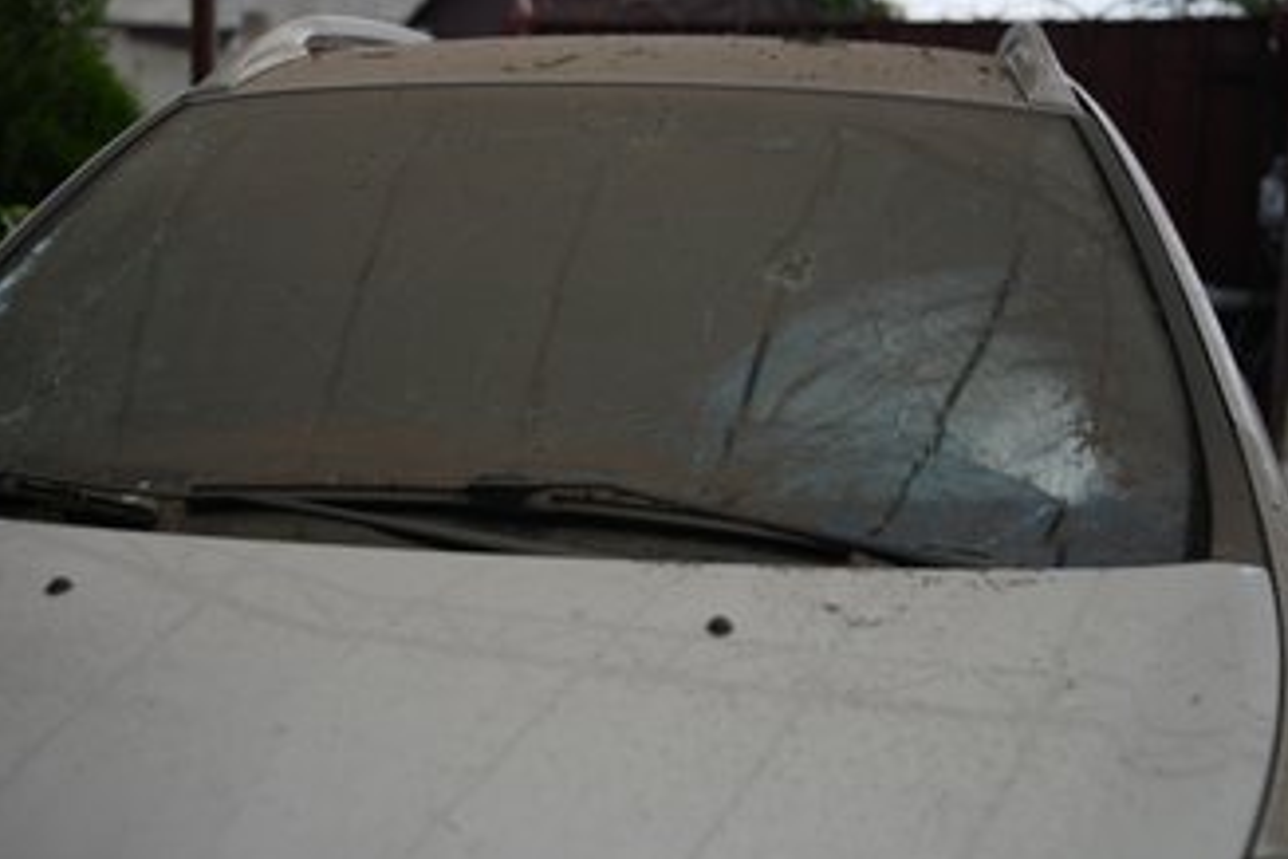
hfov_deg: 33.3
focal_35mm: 60
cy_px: 428
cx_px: 532
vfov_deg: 22.6
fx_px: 2146
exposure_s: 1/160
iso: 640
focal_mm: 49
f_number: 2.8
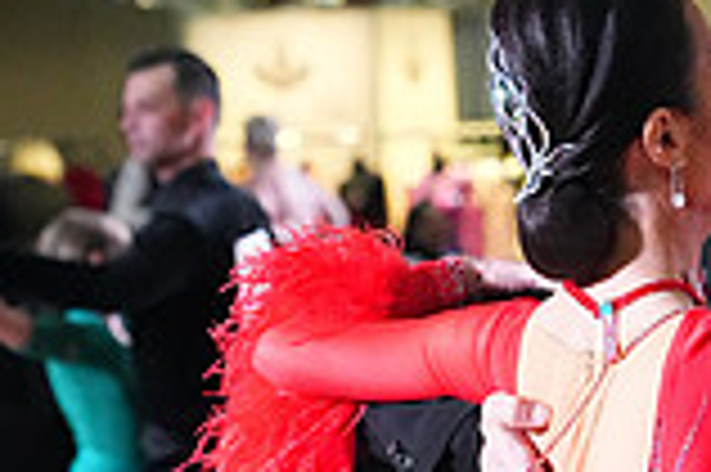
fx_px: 7379
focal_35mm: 374
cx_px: 821
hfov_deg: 5.5
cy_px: 845
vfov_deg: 3.6
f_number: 5.6
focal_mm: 102
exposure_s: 1/400
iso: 10000
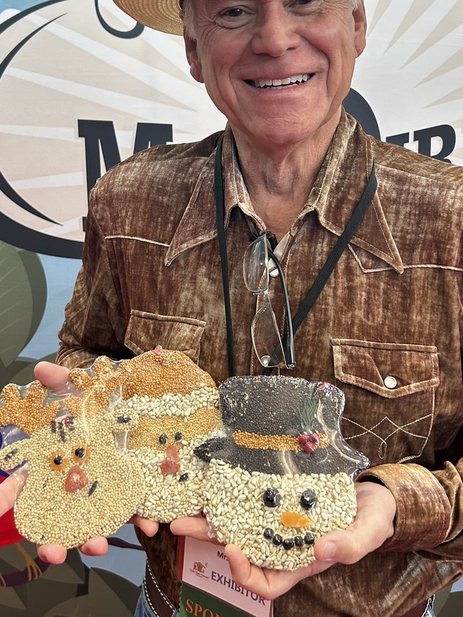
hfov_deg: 34.3
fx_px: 749
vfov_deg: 44.3
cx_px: 243
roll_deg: +0.6
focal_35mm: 42
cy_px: 219
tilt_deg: -4.7
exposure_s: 1/120
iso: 125
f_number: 1.5
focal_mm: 5.7
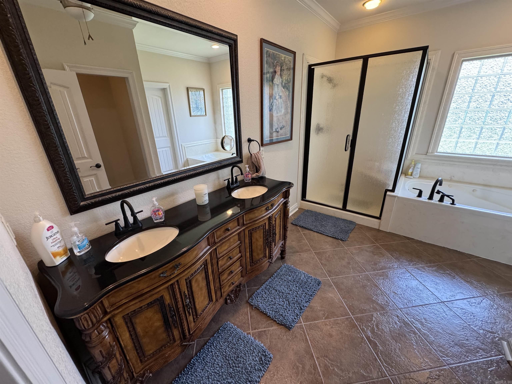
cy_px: 192
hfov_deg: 102.1
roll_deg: +2.1
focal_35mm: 14
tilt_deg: -21.7
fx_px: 207
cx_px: 256
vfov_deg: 85.7
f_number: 2.2
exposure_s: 1/120
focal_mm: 2.22
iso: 320
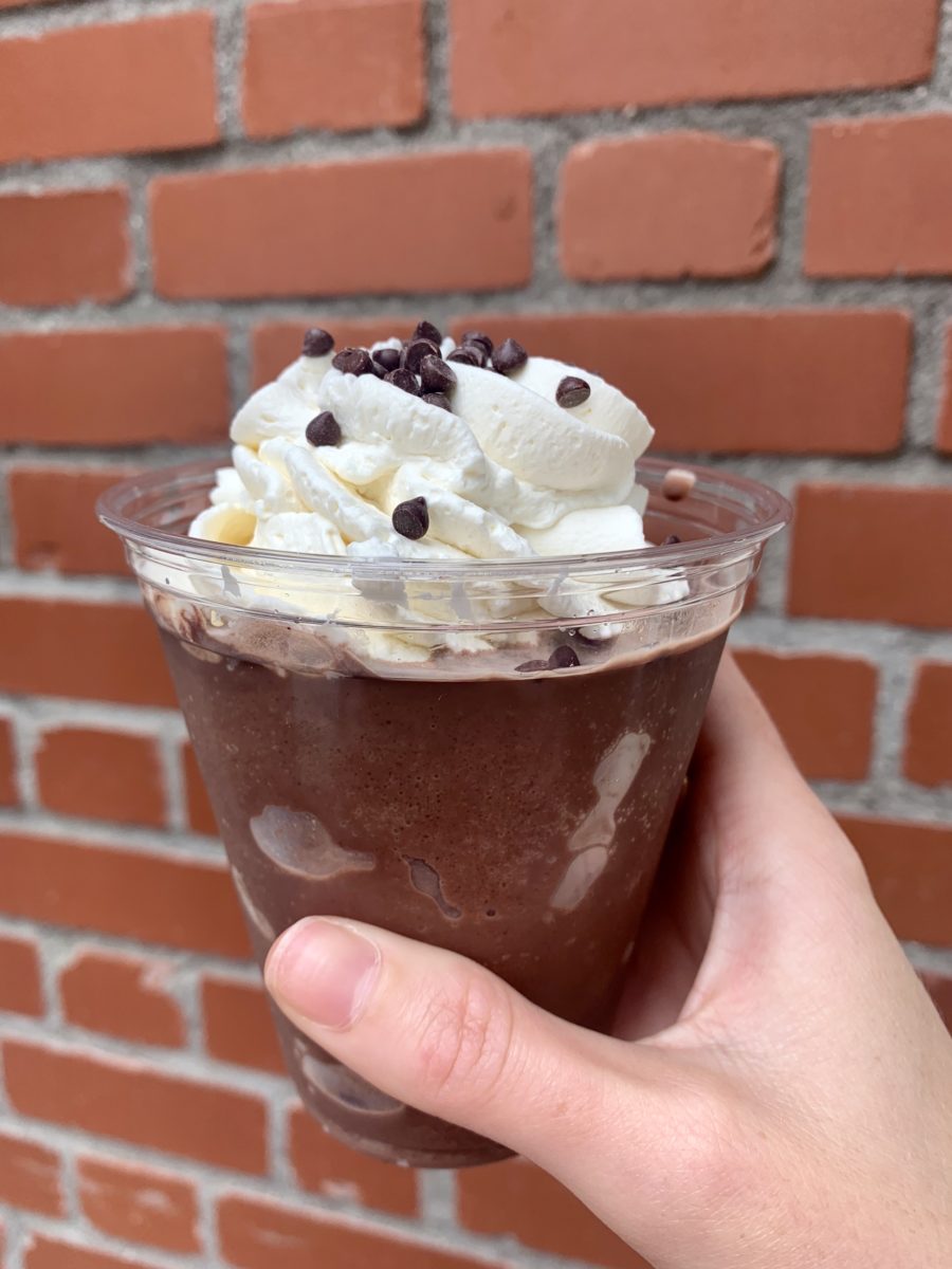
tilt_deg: -11.3
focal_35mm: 26
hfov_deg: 53.1
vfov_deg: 67.3
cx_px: 476
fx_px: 953
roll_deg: -0.6
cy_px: 634
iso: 25
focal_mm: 4.25
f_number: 1.8
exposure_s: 1/268
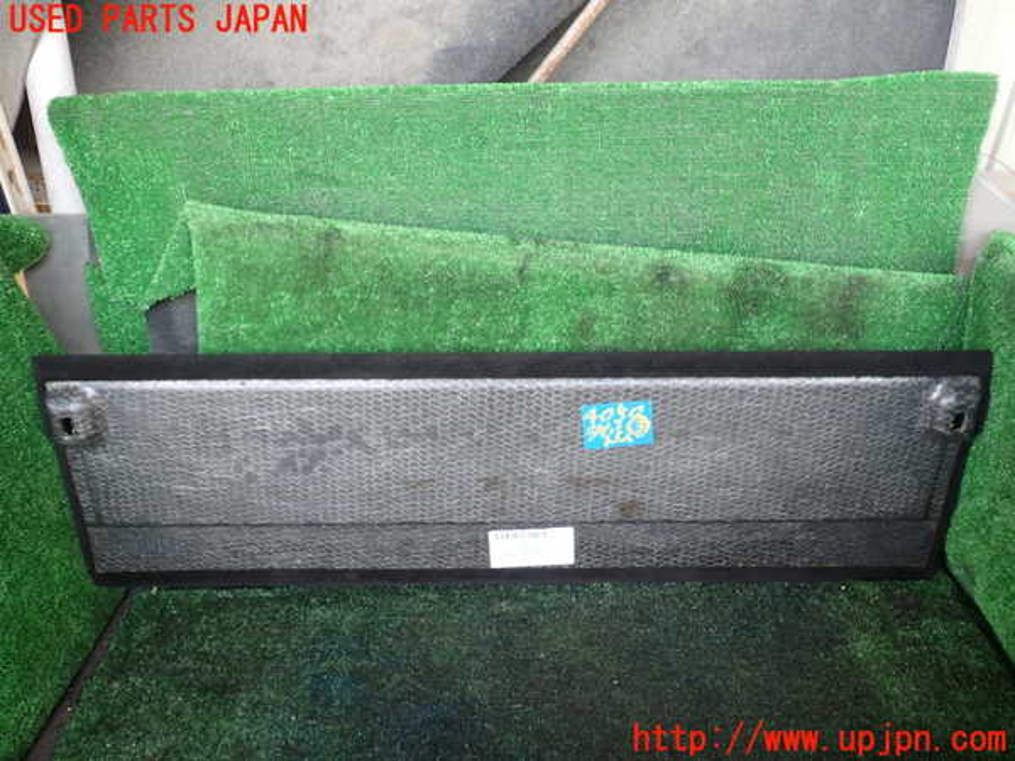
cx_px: 508
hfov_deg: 60.0
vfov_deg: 46.8
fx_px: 880
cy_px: 380
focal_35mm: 30
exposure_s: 1/60
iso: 160
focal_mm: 5.4
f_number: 2.3
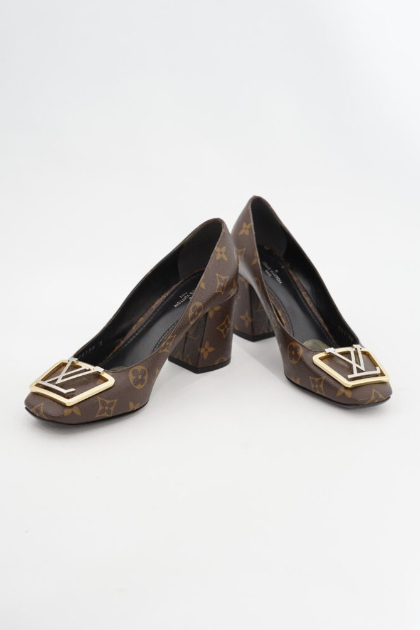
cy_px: 316
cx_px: 211
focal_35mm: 51
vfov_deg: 38.9
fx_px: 893
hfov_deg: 26.5
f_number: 6.3
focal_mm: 50
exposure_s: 1/13
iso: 640
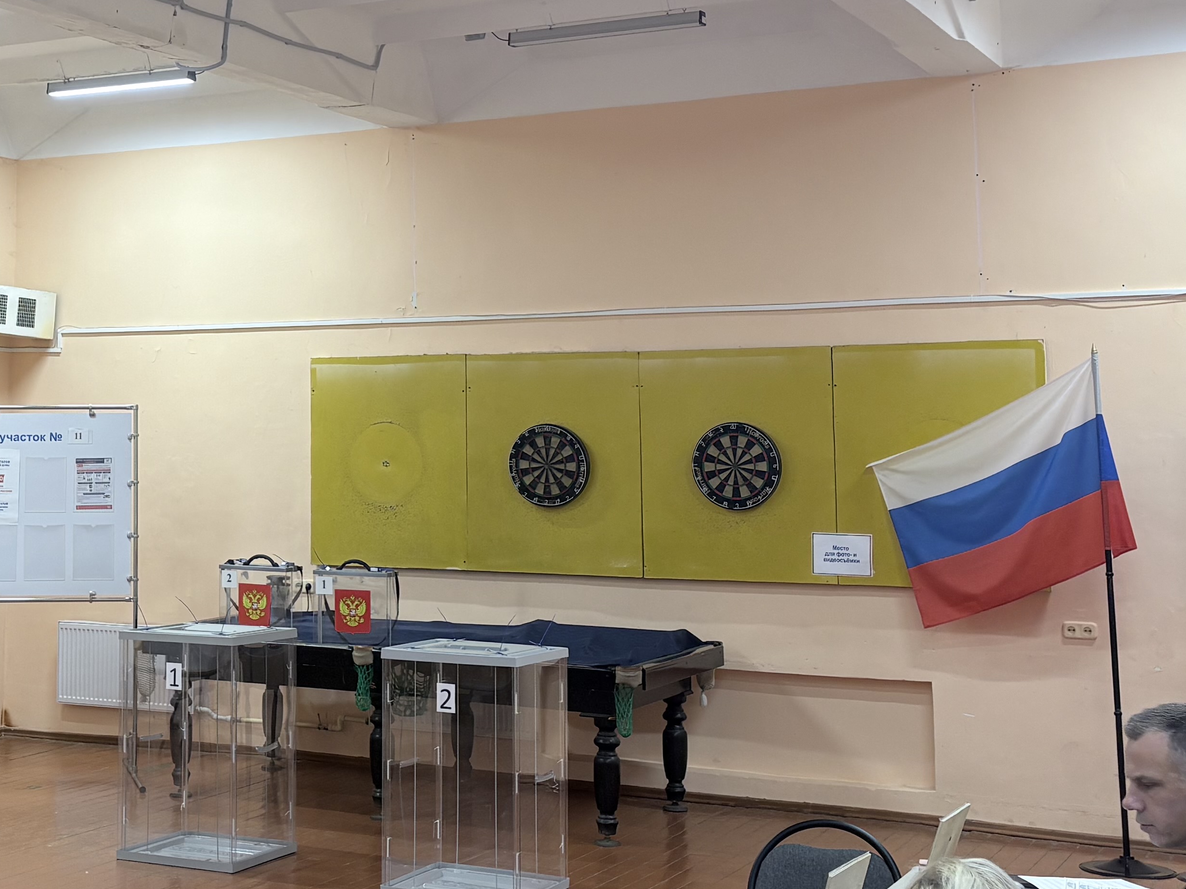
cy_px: 289
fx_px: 2056
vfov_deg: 24.3
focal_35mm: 60
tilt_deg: +3.5
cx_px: 189
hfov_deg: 31.1
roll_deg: +0.1
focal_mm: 5.96
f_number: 1.6
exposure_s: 1/100
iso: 50
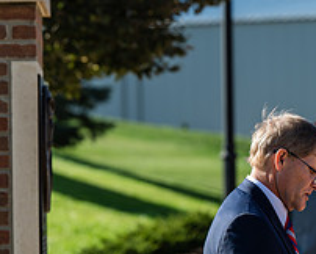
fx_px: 2499
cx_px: 289
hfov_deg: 7.2
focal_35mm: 267
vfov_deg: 5.8
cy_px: 228
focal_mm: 99
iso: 64
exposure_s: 1/500
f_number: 3.5
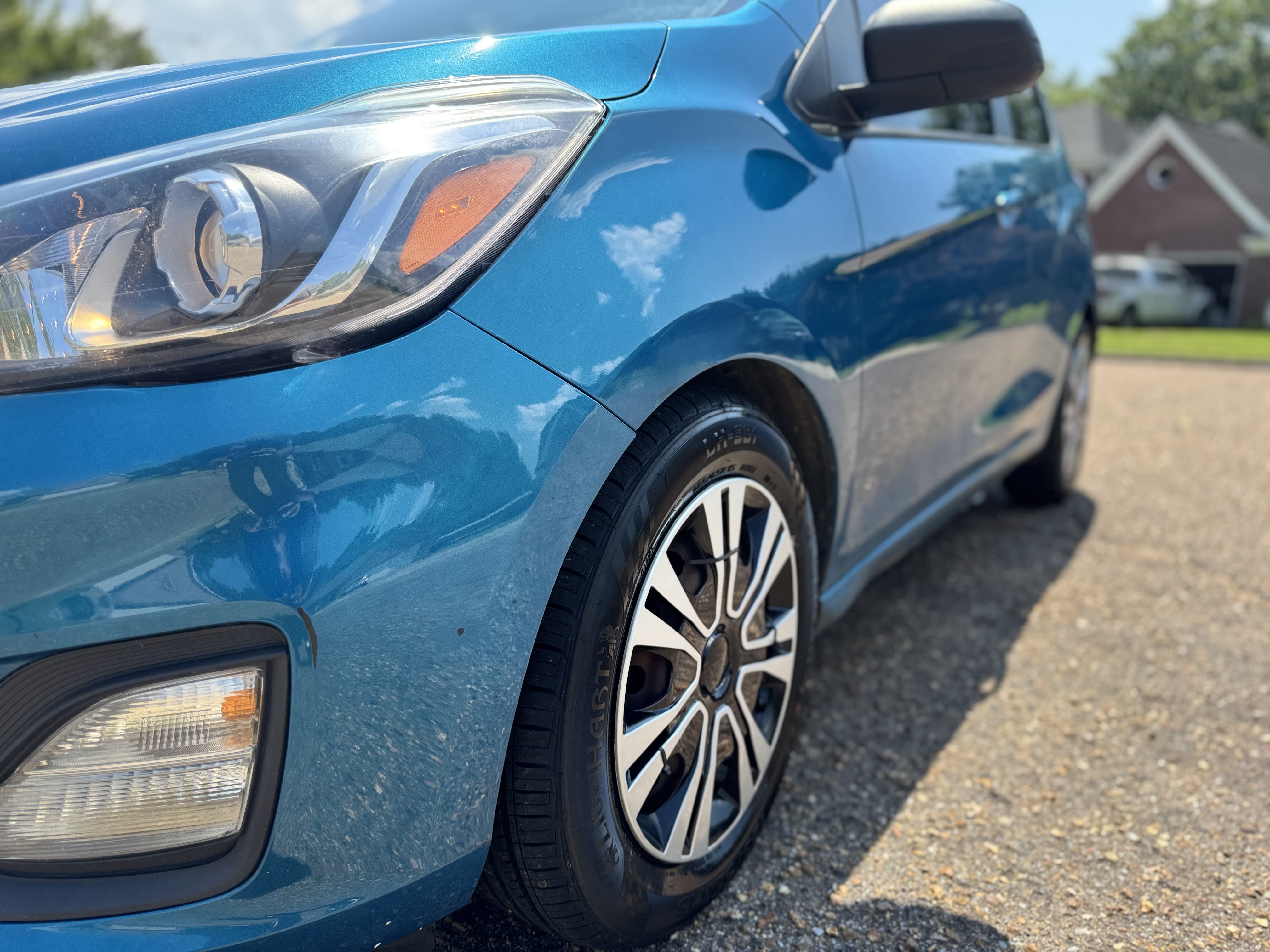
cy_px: 476
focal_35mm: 24
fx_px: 881
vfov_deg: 56.8
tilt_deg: -12.1
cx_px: 635
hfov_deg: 71.6
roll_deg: -0.4
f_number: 1.78
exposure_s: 1/1637
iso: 80
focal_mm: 6.76
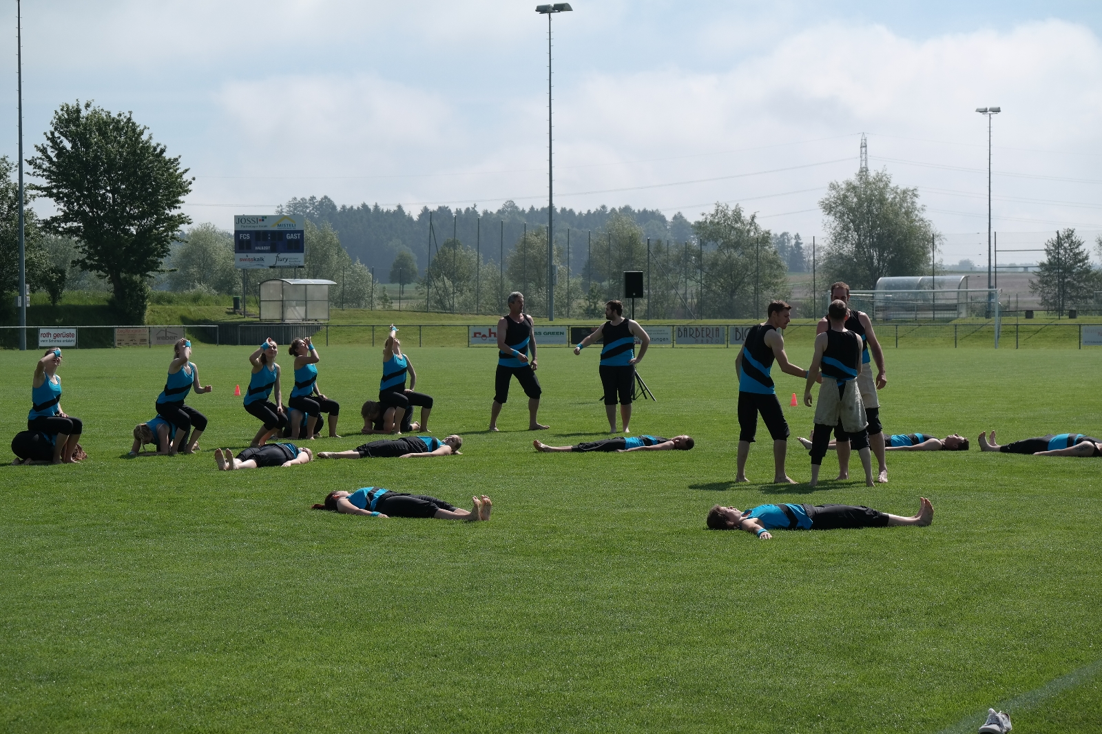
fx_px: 2356
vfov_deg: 17.7
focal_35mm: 77
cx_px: 551
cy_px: 367
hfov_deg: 26.3
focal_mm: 50
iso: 100
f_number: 6.3
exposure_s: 1/500
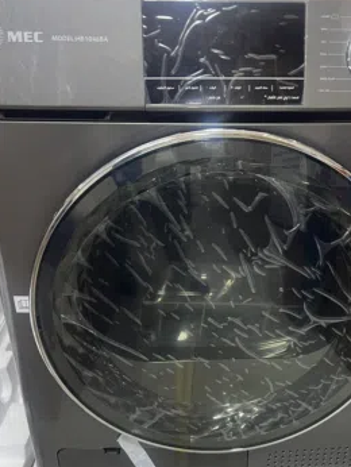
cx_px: 223
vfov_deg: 46.4
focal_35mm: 40
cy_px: 291
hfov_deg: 35.8
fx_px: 540
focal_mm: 5.7
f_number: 1.5
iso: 160
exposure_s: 1/50
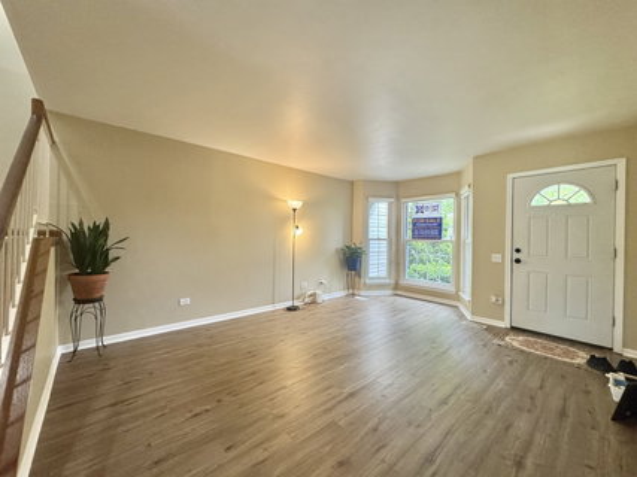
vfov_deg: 85.6
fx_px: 258
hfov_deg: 102.1
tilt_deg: -0.3
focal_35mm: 14
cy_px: 238
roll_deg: -0.5
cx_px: 318
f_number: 2.2
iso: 320
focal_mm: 2.22
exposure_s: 1/120
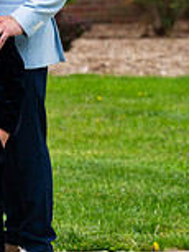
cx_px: -160
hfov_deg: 4.0
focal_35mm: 372
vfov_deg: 5.3
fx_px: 2704
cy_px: -13
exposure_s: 1/1600
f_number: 4
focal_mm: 94
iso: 200
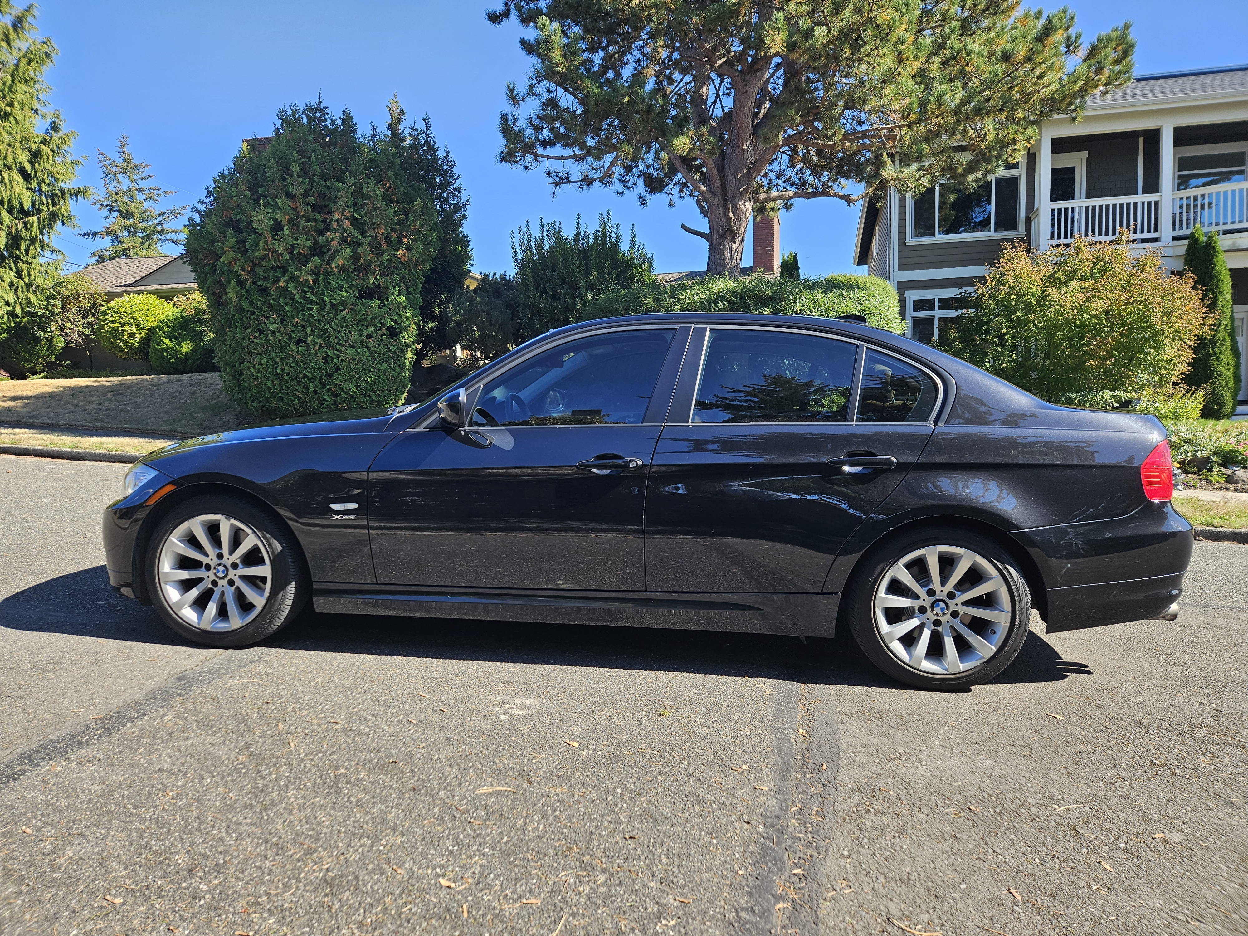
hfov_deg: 73.9
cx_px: 624
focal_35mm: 23
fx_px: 829
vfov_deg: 58.9
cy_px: 468
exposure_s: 1/719
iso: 40
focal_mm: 5.4
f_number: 1.8
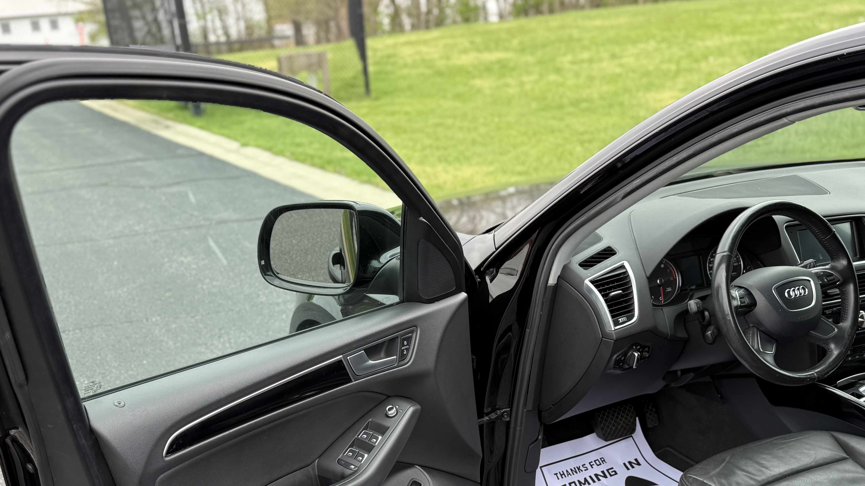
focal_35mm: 38
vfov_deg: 29.8
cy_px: 440
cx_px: 412
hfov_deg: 52.8
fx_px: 872
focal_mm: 6.76
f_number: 1.78
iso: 80
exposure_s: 1/589
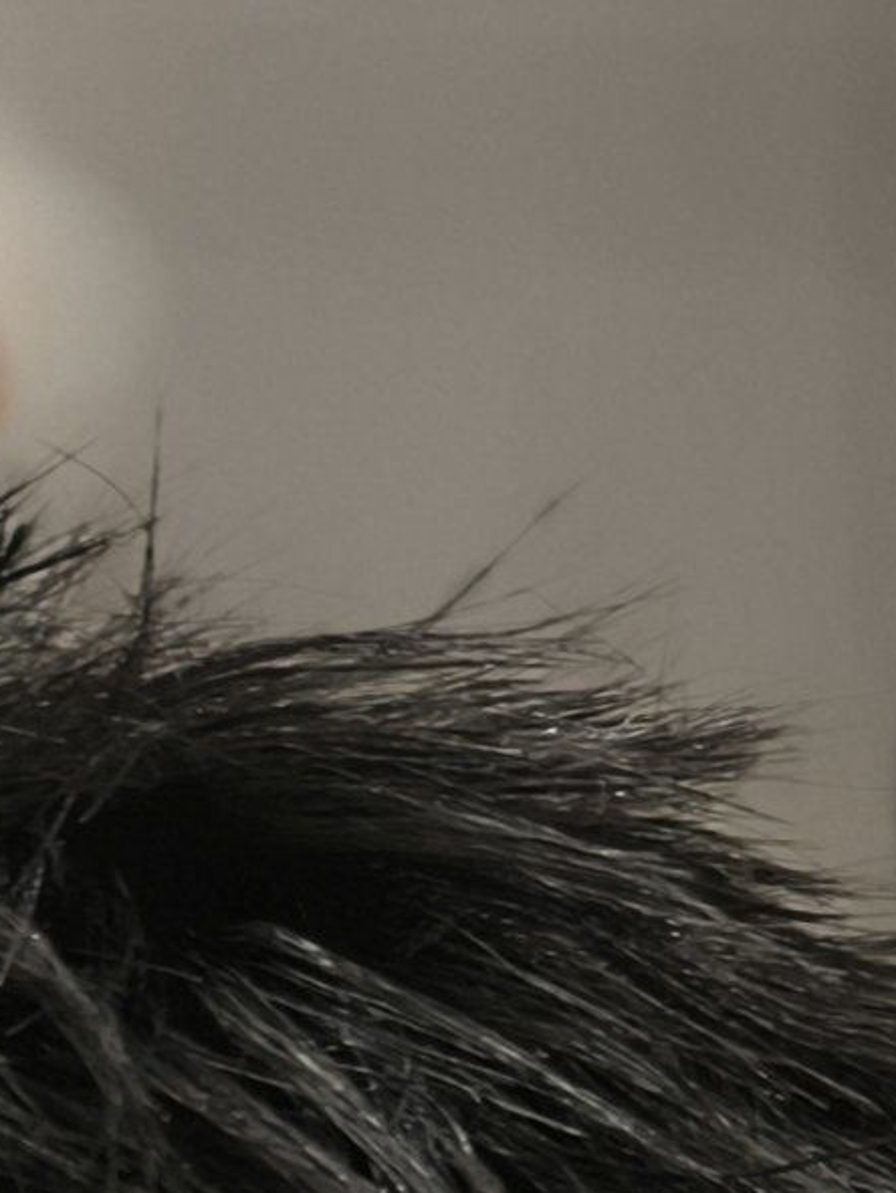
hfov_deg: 6.9
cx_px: 325
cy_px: 2201
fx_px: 7481
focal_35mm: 217
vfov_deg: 8.7
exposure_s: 1/120
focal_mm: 7.08
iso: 250
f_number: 4.5
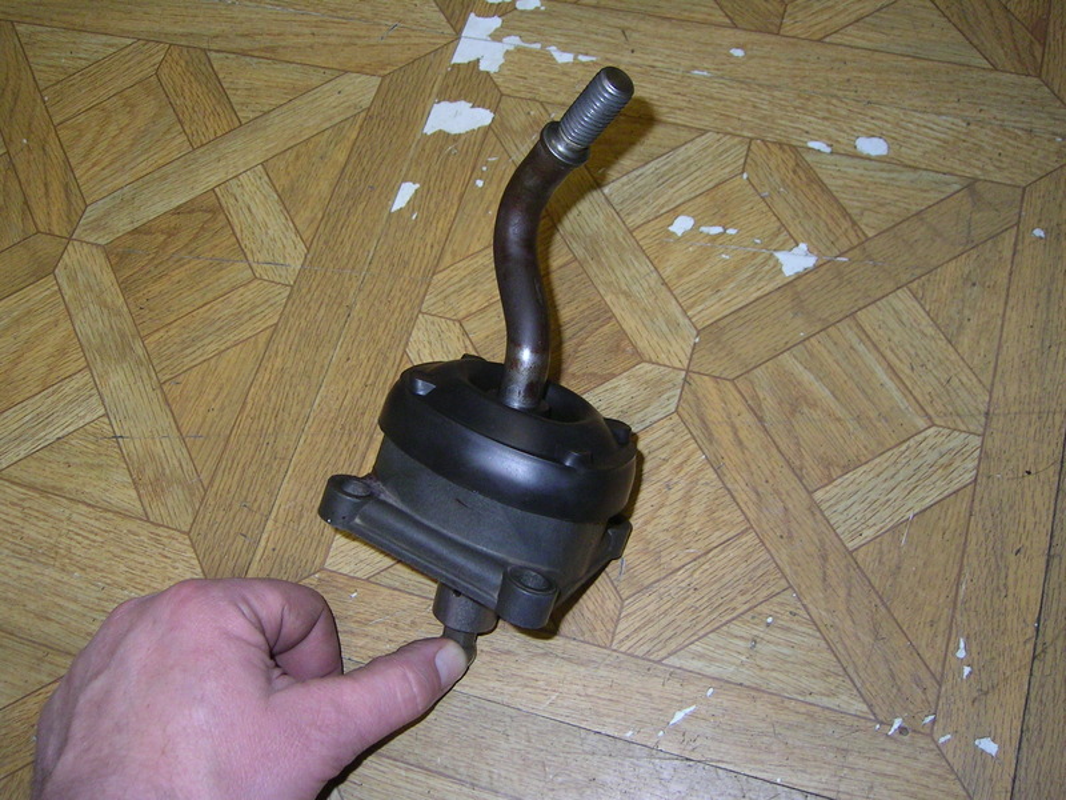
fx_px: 1109
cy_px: 400
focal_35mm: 36
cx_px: 533
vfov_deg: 39.7
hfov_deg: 51.4
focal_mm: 5.6
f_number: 2.8
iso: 100
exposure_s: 1/30
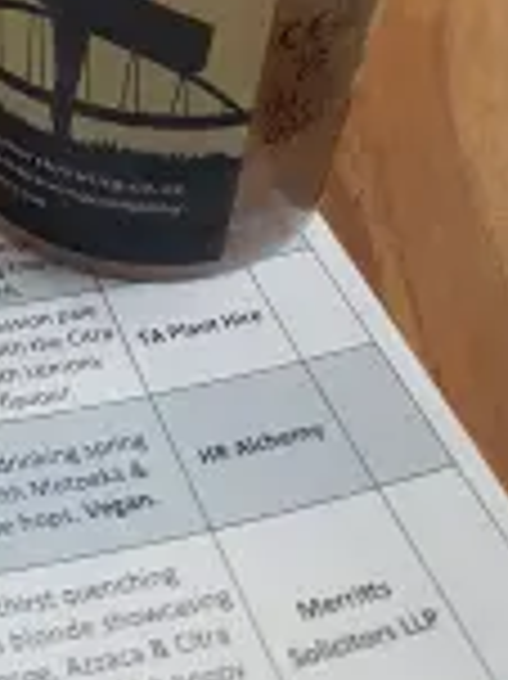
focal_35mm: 69
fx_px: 1352
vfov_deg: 24.7
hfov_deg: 19.9
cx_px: -108
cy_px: -189
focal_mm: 4.2
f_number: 1.7
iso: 160
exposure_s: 1/60
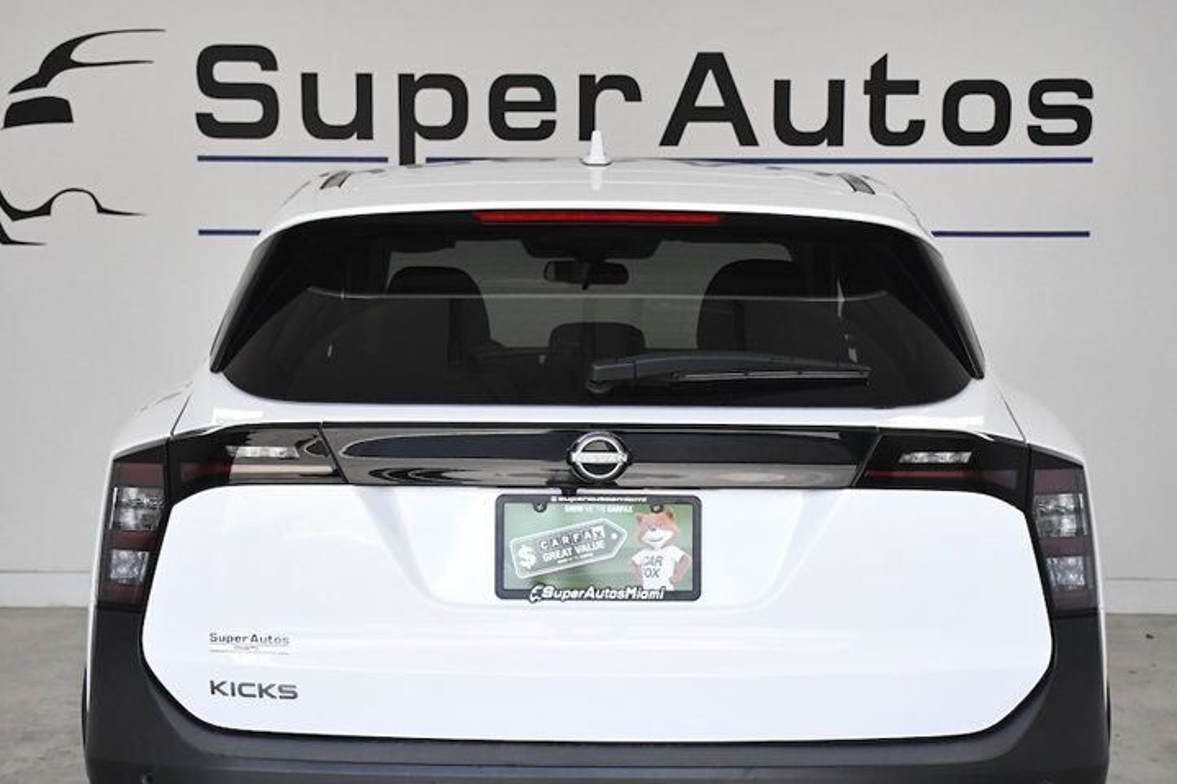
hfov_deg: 35.1
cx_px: 588
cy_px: 520
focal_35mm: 57
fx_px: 1863
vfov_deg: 23.7
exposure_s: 1/2500
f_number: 4.5
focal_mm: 27
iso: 2500
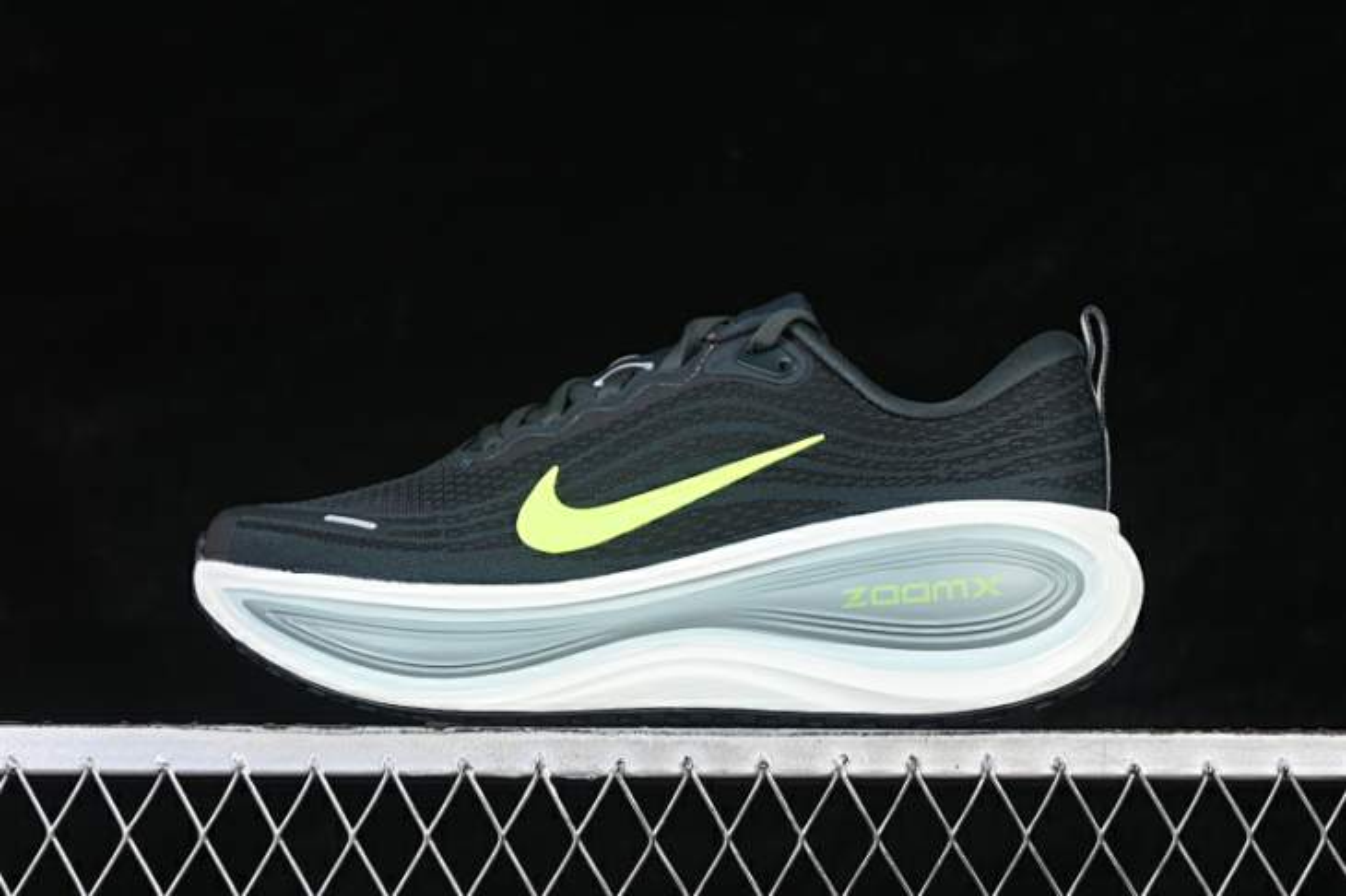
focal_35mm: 75
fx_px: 2803
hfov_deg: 27.0
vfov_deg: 18.2
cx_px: 673
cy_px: 448
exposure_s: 1/60
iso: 160
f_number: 6.3
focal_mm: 50
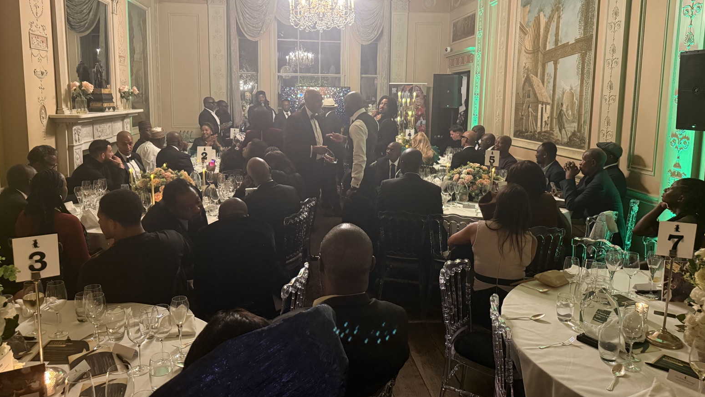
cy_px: 159
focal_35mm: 27
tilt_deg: -6.7
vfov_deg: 42.7
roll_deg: -0.8
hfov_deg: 69.8
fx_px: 505
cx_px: 346
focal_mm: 6.76
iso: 500
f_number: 1.78
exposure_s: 1/50
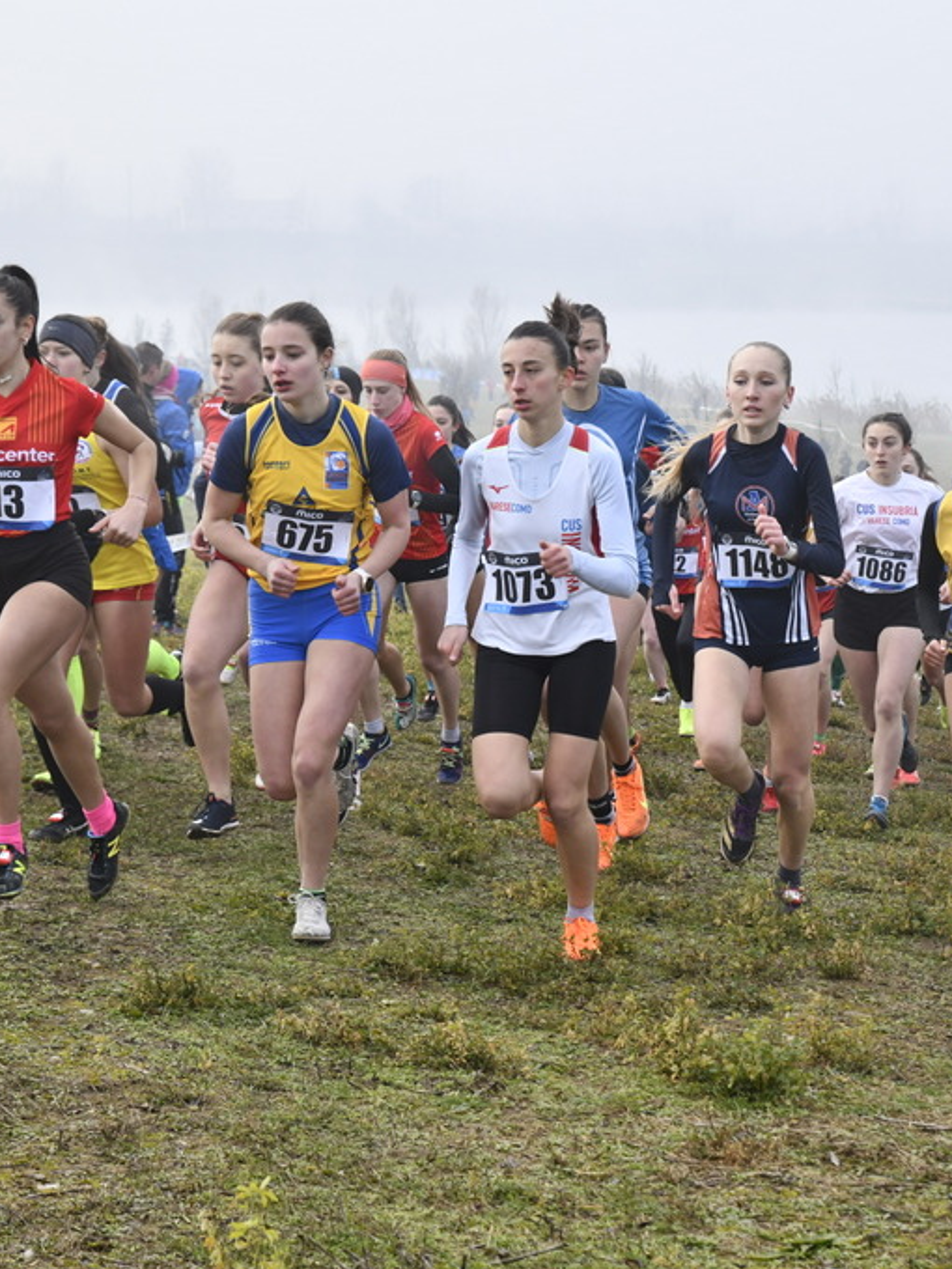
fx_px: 3080
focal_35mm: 84
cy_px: 635
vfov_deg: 23.3
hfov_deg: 17.6
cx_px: 553
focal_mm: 58
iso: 800
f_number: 8
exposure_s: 1/800
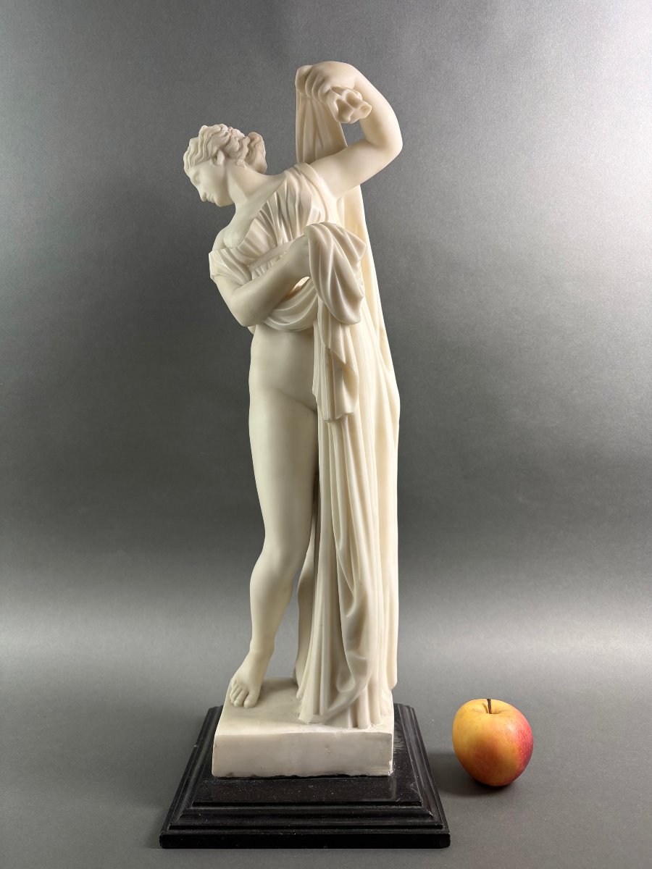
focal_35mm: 26
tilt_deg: -1.1
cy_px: 434
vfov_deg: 67.3
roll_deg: -0.2
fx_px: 653
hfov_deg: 53.1
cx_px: 326
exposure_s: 1/50
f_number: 1.6
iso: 80
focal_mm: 5.96
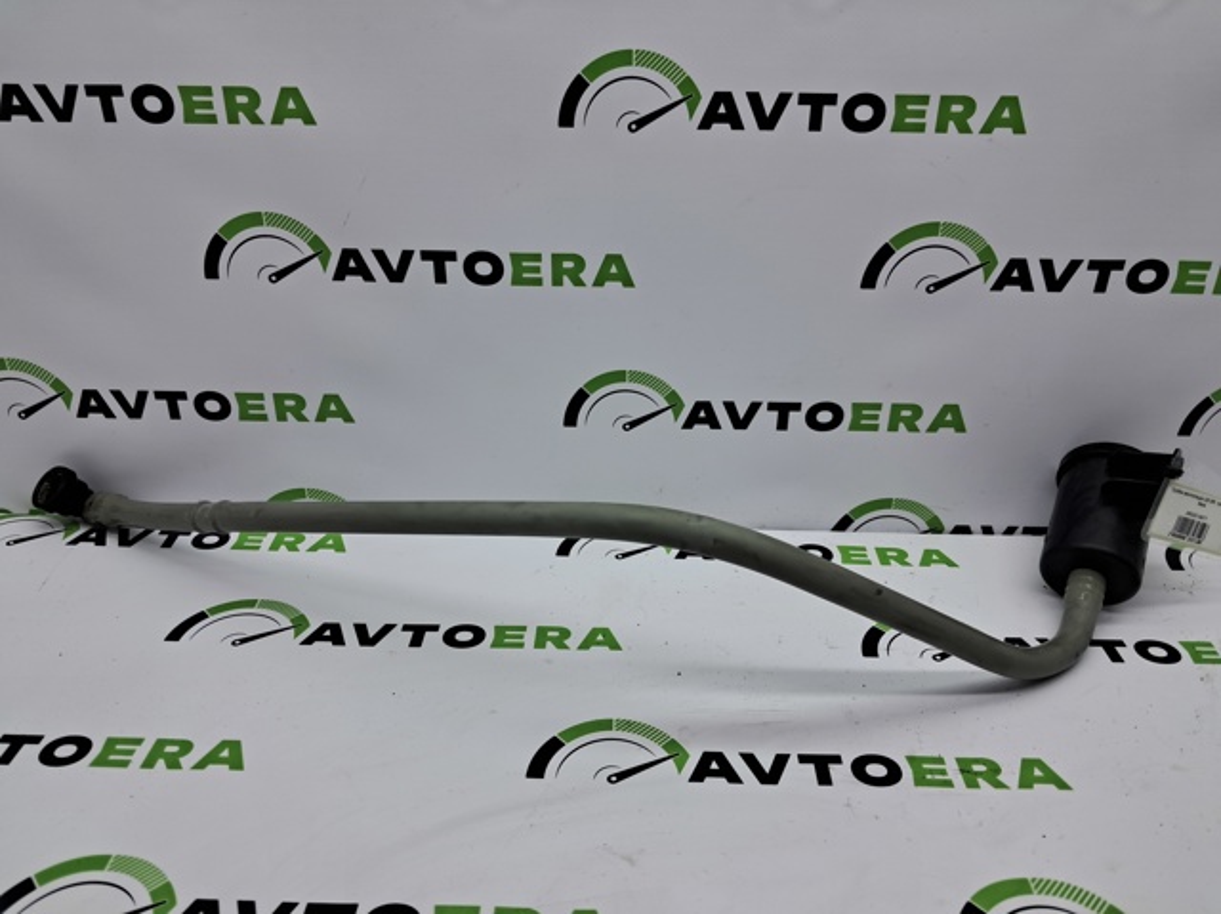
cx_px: 610
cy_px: 457
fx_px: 952
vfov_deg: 51.3
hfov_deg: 65.4
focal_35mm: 27
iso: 50
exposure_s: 1/100
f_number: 1.8
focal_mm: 4
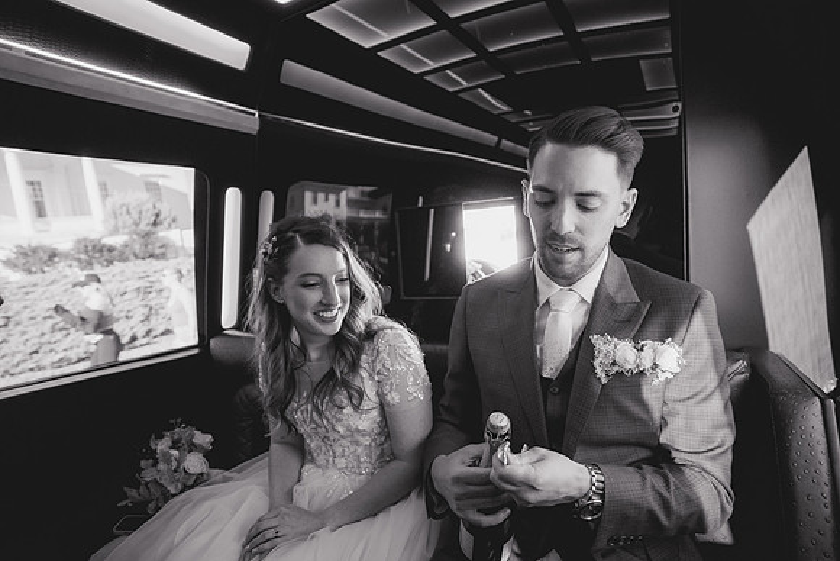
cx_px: 420
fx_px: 452
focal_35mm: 19
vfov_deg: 63.6
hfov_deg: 85.8
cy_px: 280
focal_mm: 18
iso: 3200
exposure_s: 1/250
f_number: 2.8
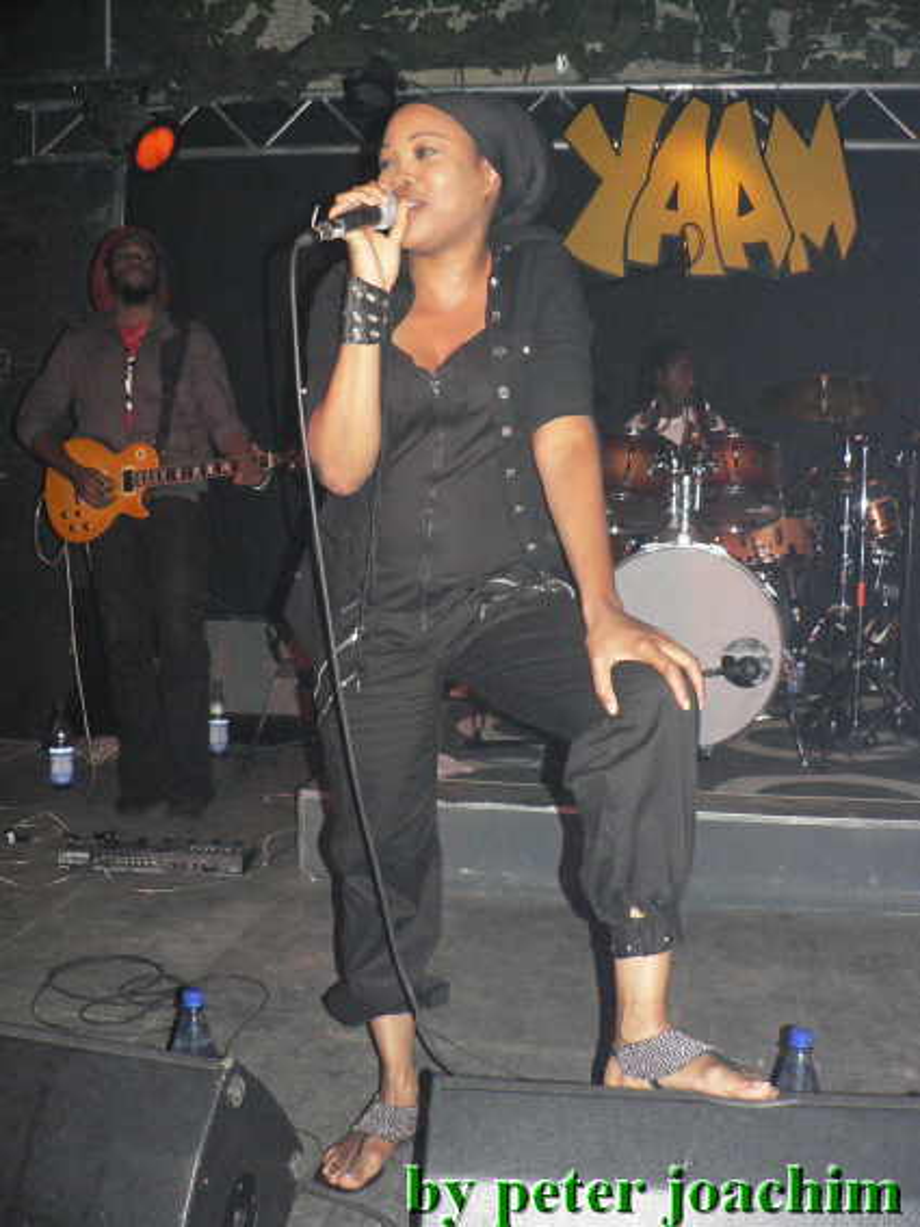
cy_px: 614
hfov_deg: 40.7
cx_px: 460
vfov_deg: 52.6
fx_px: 1241
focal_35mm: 35
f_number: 2.8
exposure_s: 1/60
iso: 400
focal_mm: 6
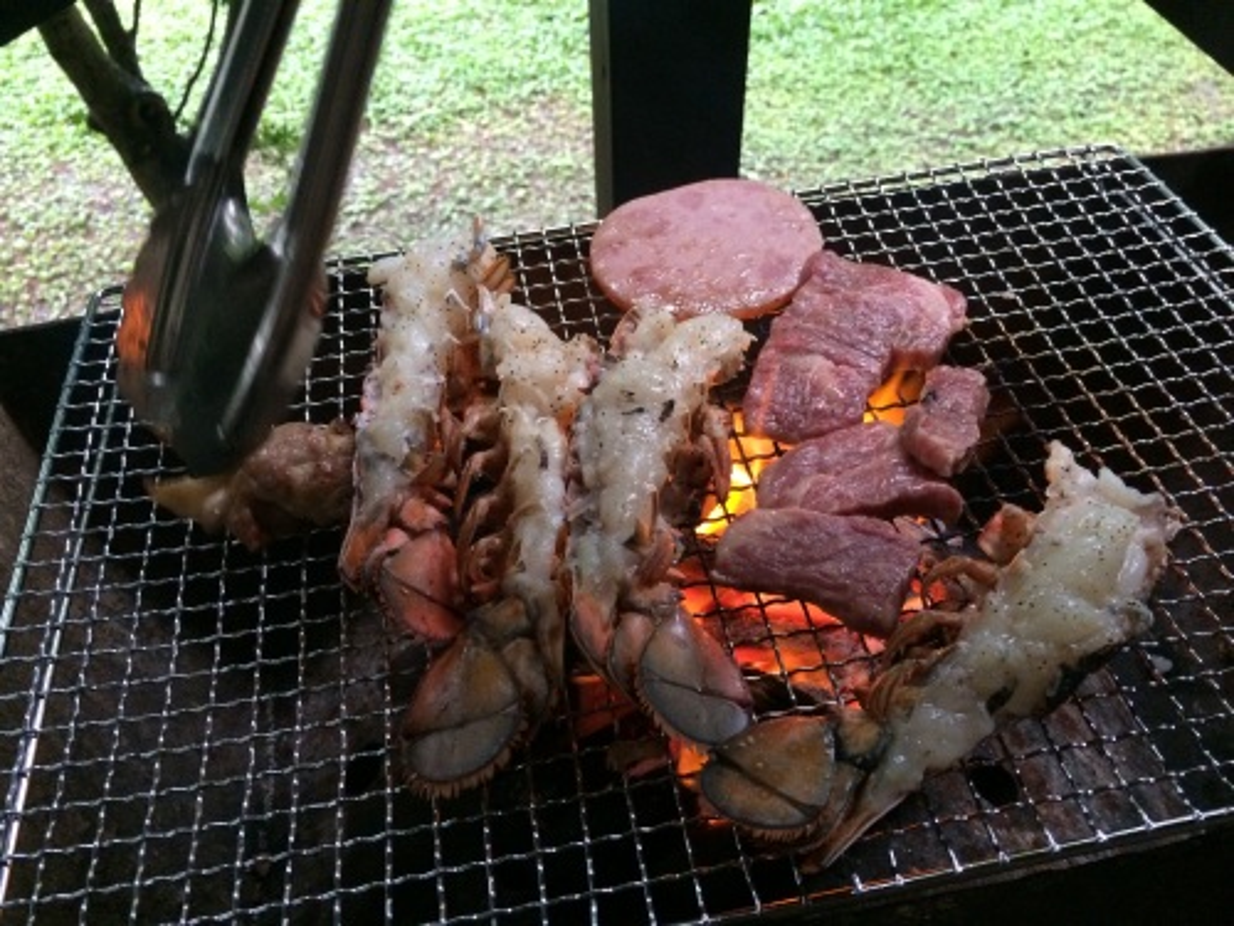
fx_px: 1069
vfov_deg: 46.8
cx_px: 617
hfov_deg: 60.0
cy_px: 463
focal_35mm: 30
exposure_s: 1/24
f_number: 2.2
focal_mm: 4.12
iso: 320
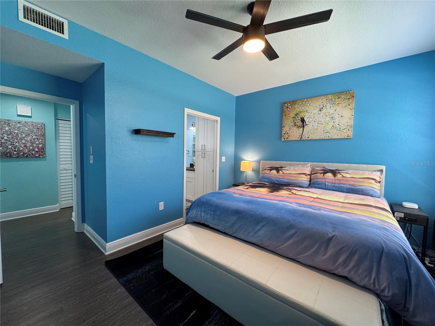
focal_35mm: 14
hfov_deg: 102.1
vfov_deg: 85.7
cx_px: 218
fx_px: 176
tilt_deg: -3.2
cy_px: 163
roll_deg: -0.8
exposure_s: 1/120
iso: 250
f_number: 2.2
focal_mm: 2.22
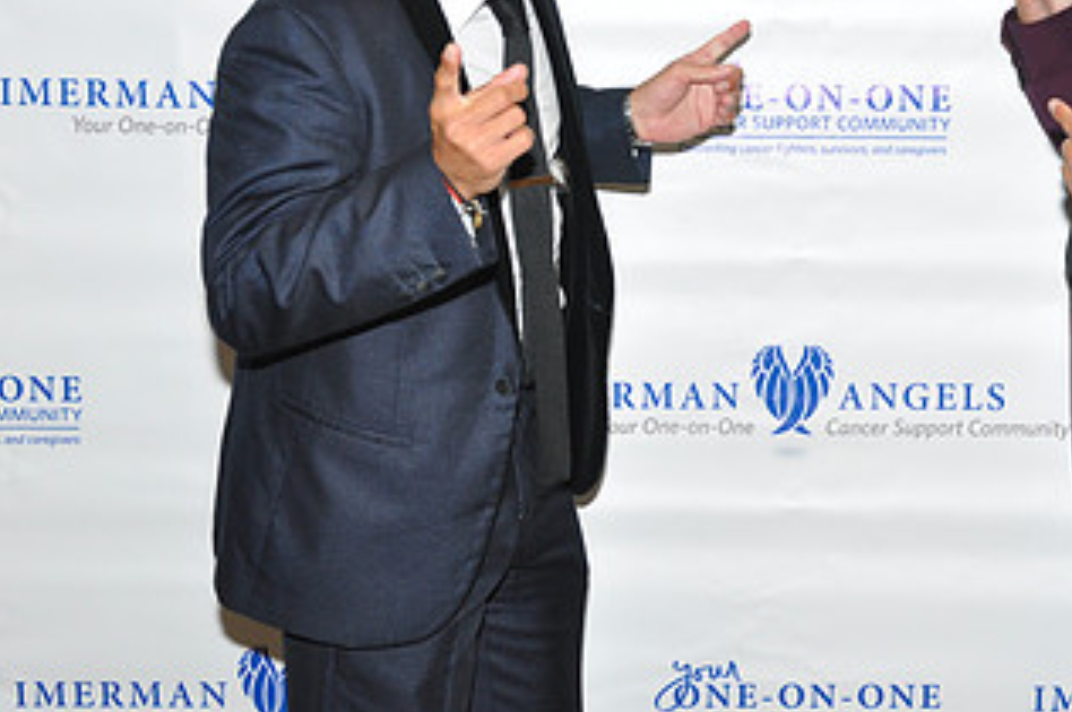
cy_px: 120
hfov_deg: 22.7
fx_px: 2618
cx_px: 896
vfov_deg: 15.4
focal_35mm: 88
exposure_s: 1/60
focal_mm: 32
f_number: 5.6
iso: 640
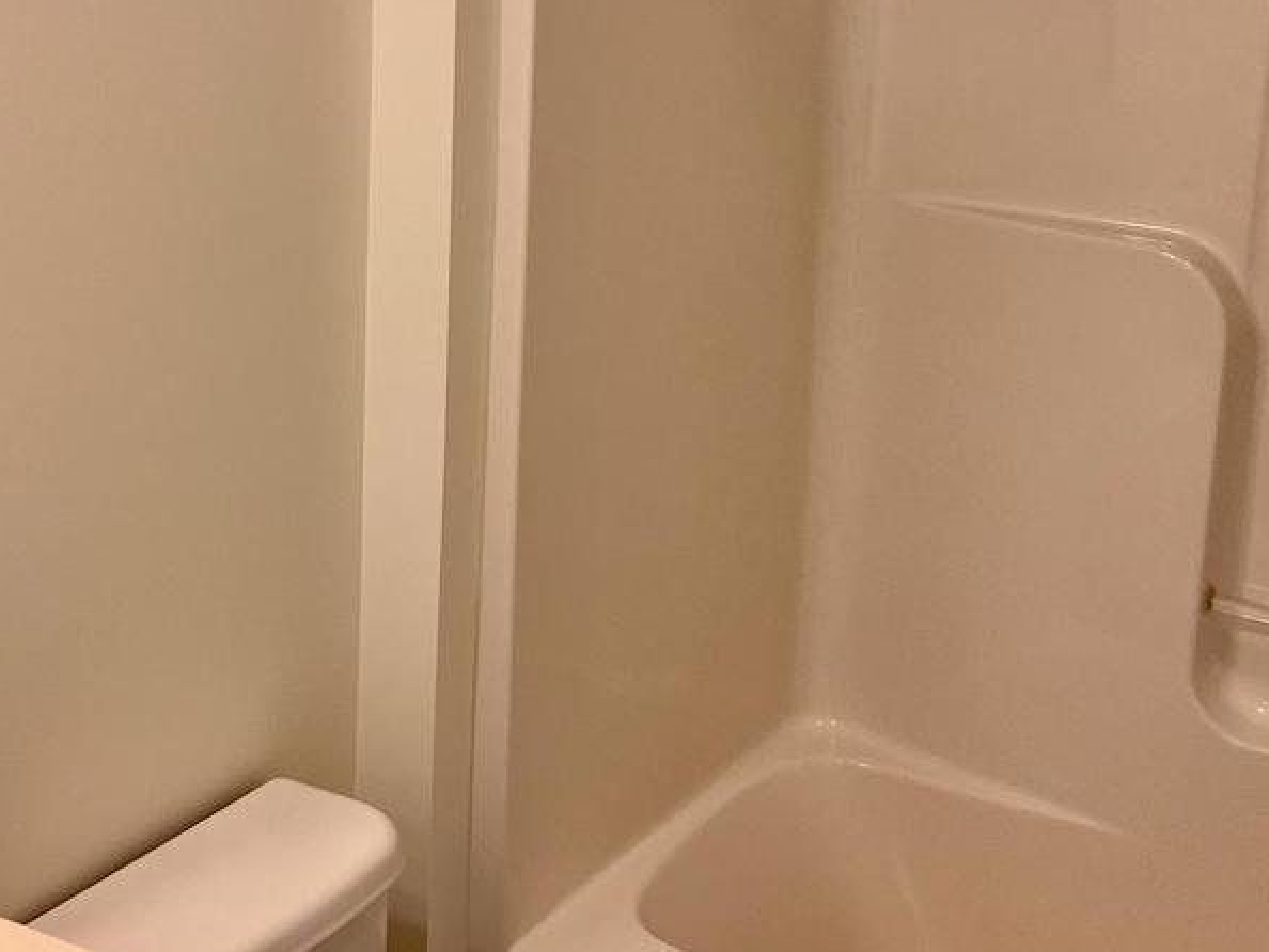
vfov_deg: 23.1
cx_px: 538
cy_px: 280
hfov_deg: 30.7
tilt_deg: -14.8
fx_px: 2310
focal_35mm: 63
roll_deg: -2.4
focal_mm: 5.7
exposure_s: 1/120
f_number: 1.5
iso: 125
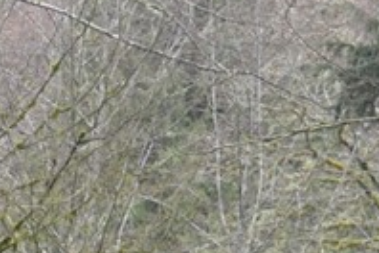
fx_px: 2421
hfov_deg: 8.5
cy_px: 360
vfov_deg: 5.9
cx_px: -402
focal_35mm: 230
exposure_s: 1/100
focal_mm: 28
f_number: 5
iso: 400
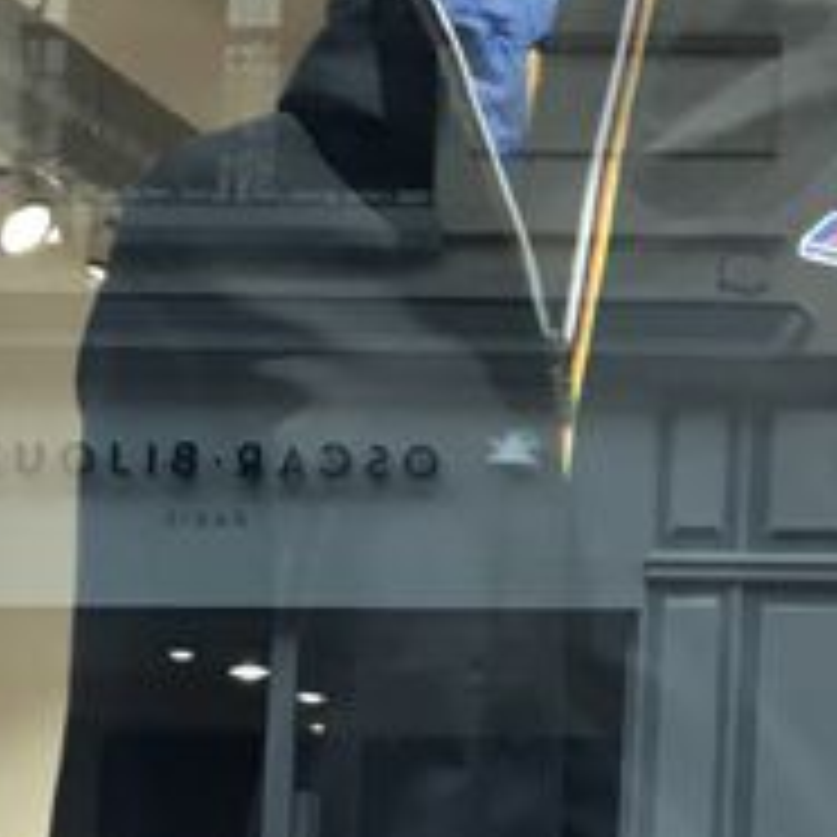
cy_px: 688
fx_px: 4815
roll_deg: -1.3
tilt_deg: +5.1
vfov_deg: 9.9
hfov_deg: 9.5
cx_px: 1436
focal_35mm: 176
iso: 32
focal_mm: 4.15
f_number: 2.2
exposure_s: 1/33
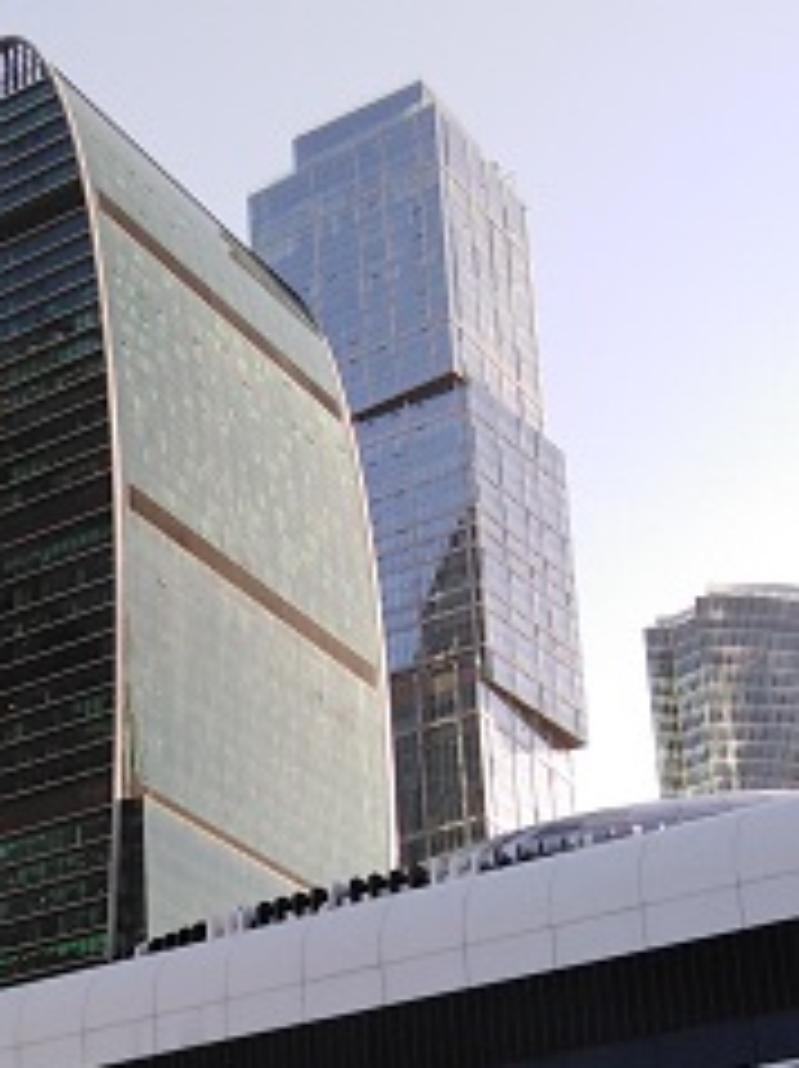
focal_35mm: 82
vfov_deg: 22.8
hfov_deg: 17.2
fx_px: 2528
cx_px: -157
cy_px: 1108
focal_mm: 3.46
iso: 100
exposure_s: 1/565
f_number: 2.2
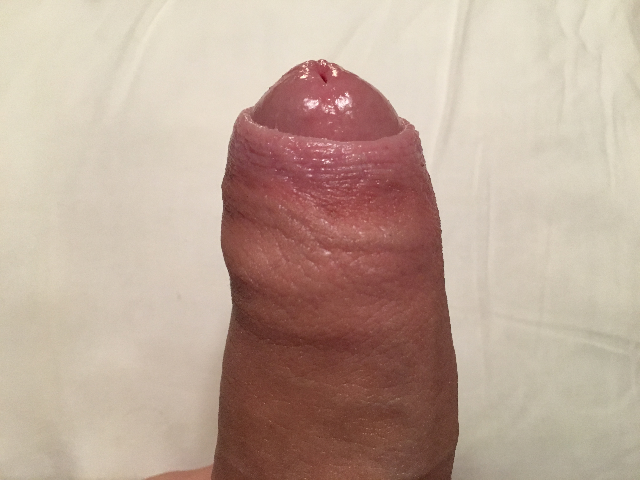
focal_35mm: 29
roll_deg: -5.8
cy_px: 240
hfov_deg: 61.7
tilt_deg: -3.1
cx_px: 320
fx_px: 536
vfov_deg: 48.2
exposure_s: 1/33
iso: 250
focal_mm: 4.15
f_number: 2.2
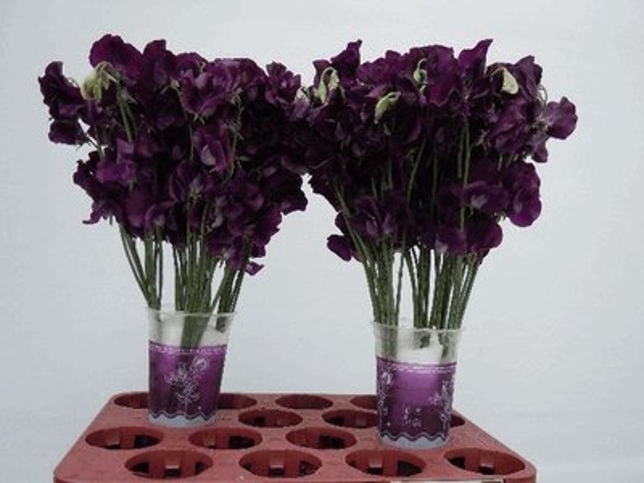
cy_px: 242
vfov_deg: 46.8
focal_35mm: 30
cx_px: 322
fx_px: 558
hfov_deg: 60.0
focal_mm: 5.4
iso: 125
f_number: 3.5
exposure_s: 1/60
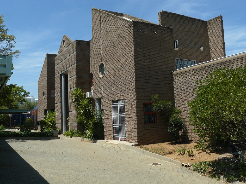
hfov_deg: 51.4
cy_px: 92
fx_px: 256
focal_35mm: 36
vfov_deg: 39.7
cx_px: 123
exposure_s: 1/400
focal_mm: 6
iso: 100
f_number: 5.6
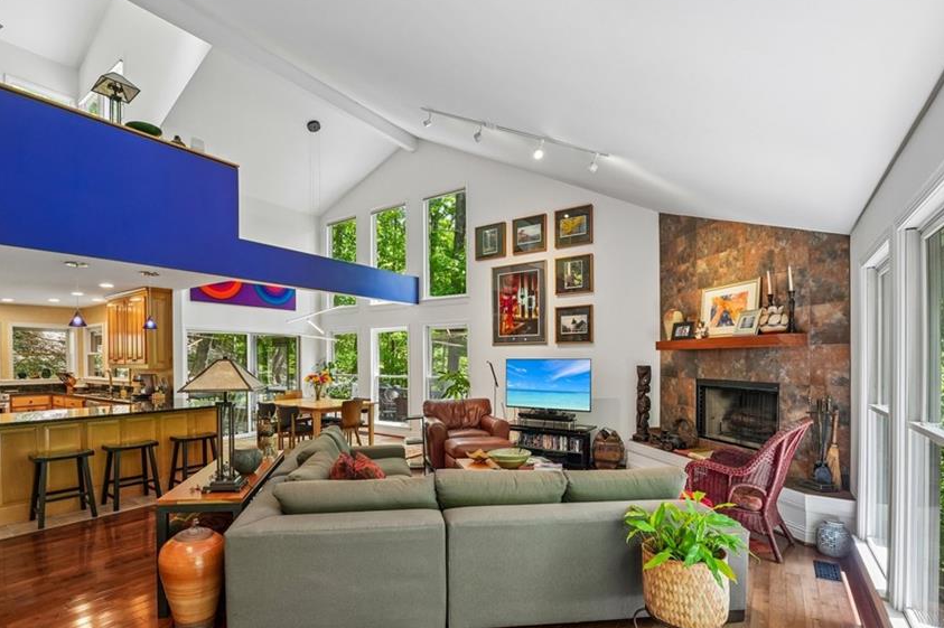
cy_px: 364
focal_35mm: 17
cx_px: 428
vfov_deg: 69.9
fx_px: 445
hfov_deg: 93.0
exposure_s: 1/10
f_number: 8
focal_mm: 14
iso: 320
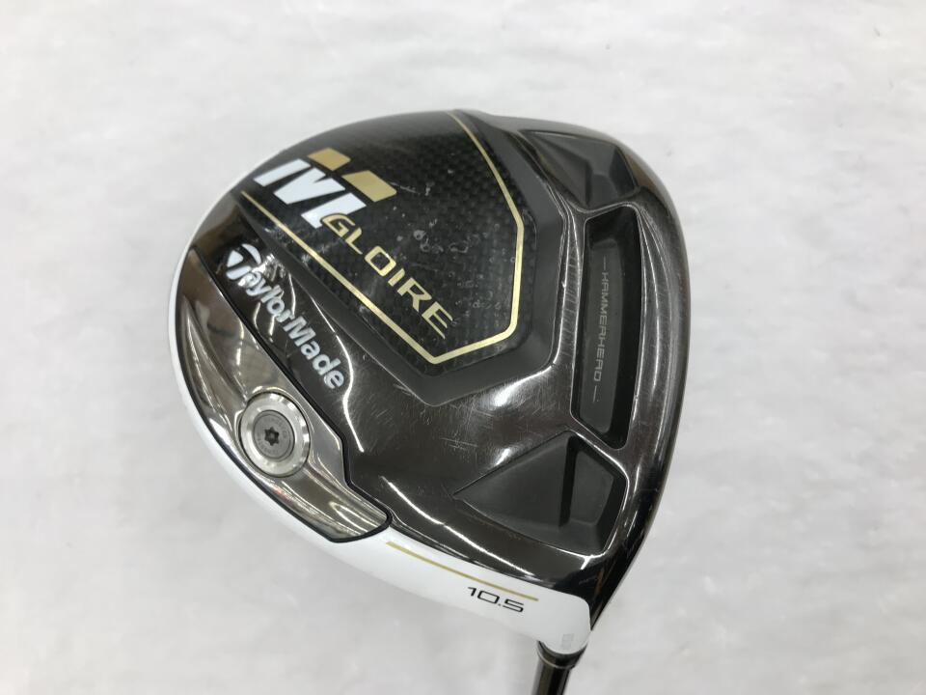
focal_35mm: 28
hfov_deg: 63.4
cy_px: 348
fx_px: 749
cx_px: 463
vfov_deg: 49.7
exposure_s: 1/120
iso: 40
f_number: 1.8
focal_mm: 3.99
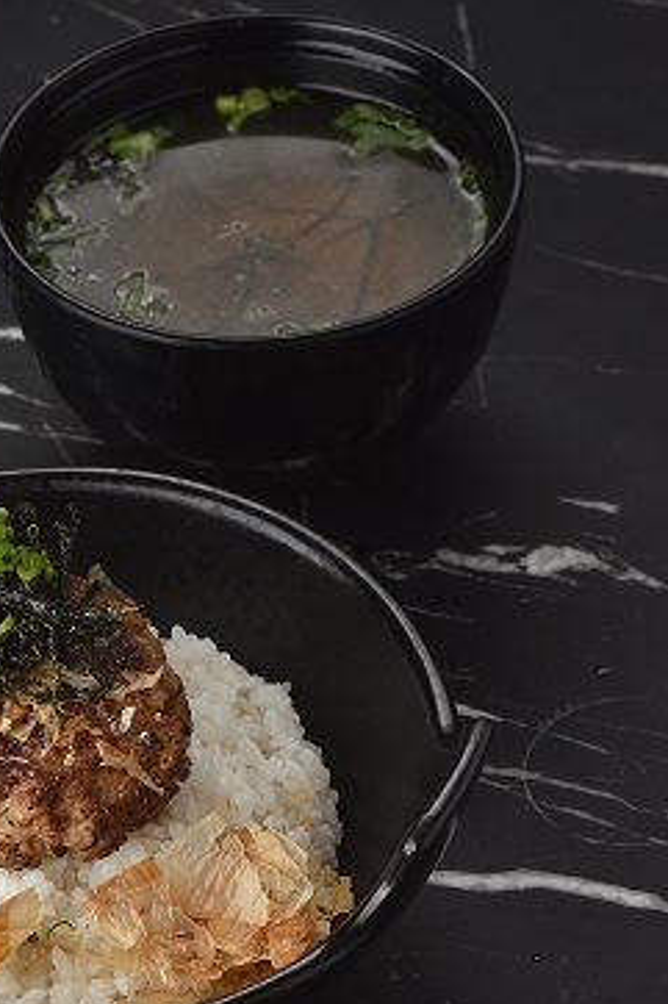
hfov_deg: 6.6
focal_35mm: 207
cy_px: 681
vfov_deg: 9.9
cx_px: -14
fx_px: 5767
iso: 250
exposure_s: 1/80
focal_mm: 100
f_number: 14
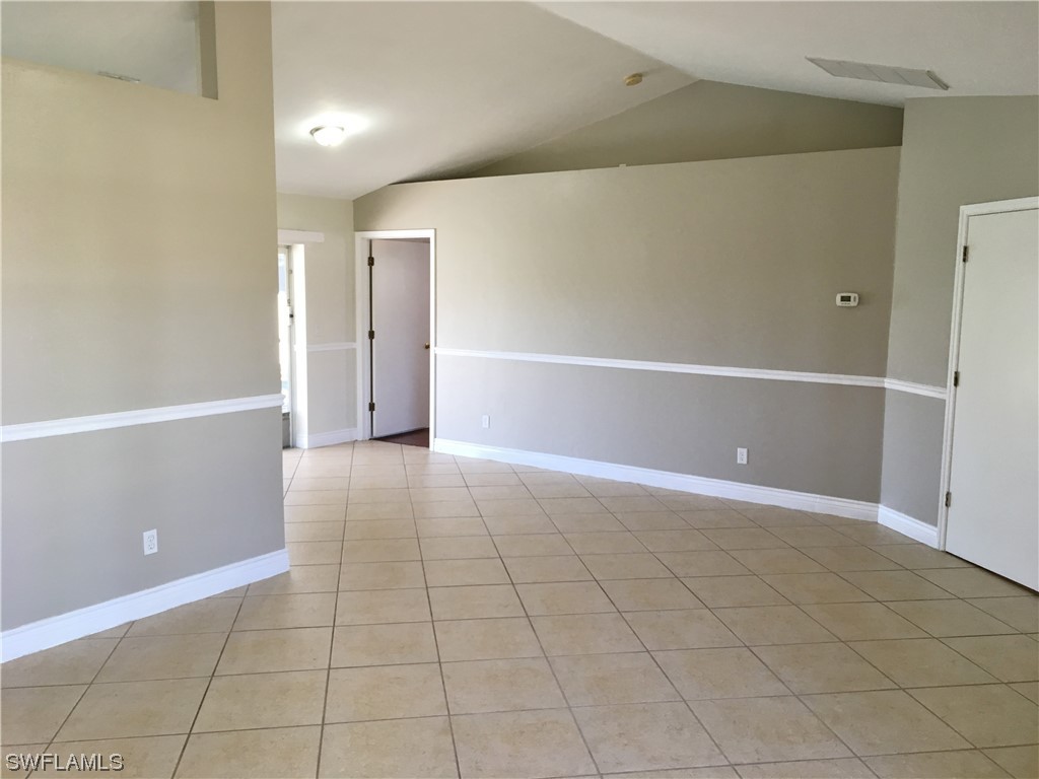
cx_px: 520
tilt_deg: -7.7
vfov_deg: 48.2
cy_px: 390
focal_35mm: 29
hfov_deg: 61.7
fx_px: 870
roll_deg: -0.3
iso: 40
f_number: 2.2
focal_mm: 4.15
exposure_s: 1/30
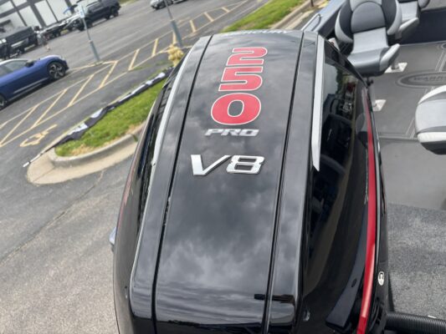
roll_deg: +21.6
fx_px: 335
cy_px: 167
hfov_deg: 67.3
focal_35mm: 26
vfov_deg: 53.1
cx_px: 223
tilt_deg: -31.9
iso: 50
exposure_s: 1/943
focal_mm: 5.96
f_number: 1.6
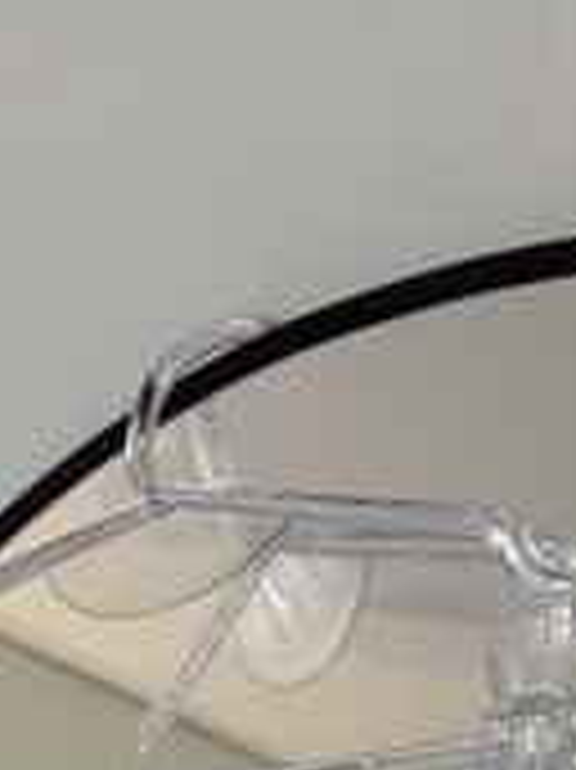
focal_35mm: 81
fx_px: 1799
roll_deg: +1.4
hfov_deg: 18.2
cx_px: 248
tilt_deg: +5.7
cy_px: 1160
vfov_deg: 20.6
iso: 80
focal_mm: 5.96
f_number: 1.6
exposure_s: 1/100
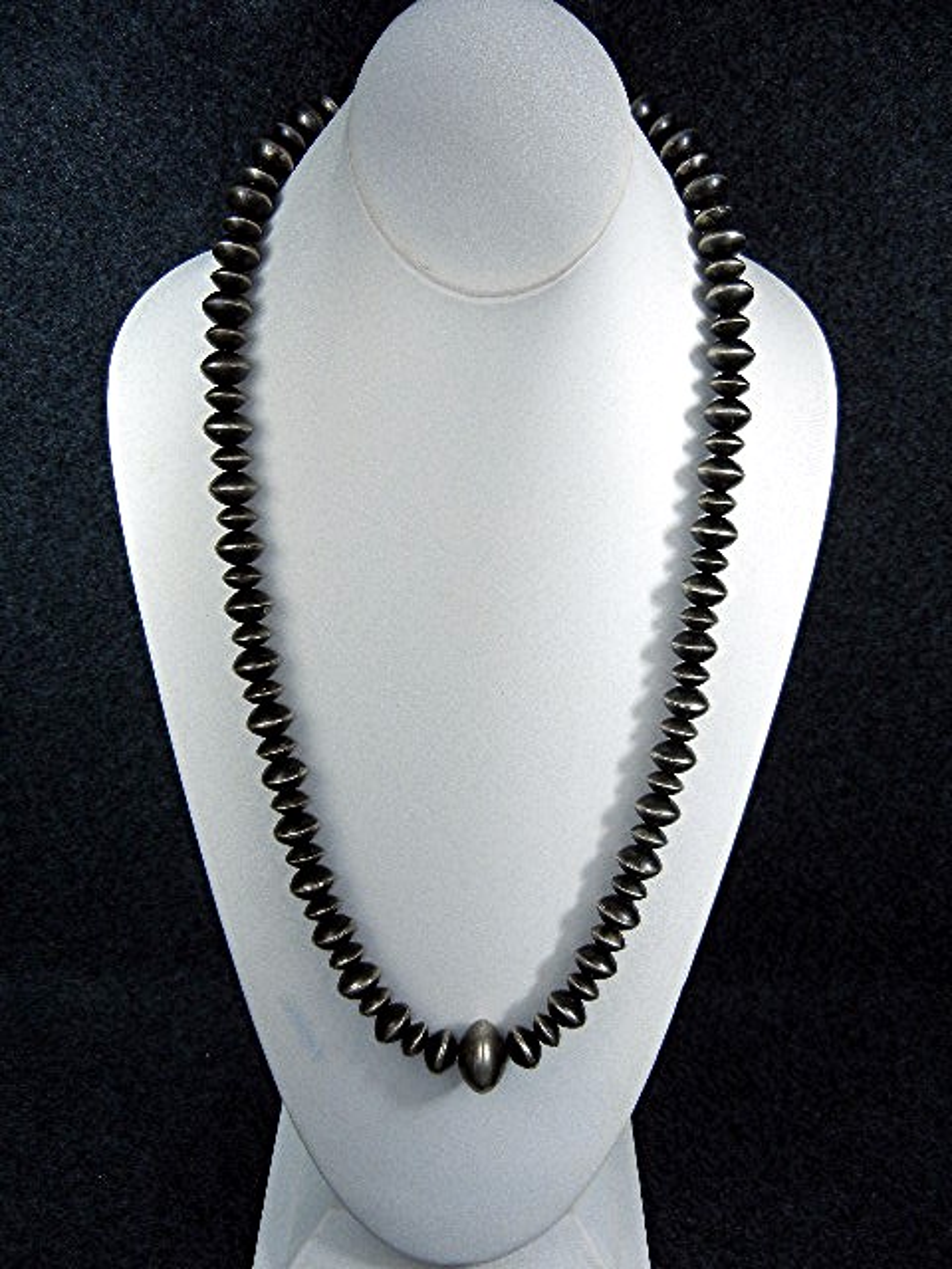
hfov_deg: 41.8
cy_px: 634
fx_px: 1247
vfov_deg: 54.0
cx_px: 476
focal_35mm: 34
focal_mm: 6.2
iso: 160
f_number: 3.6
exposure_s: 1/38
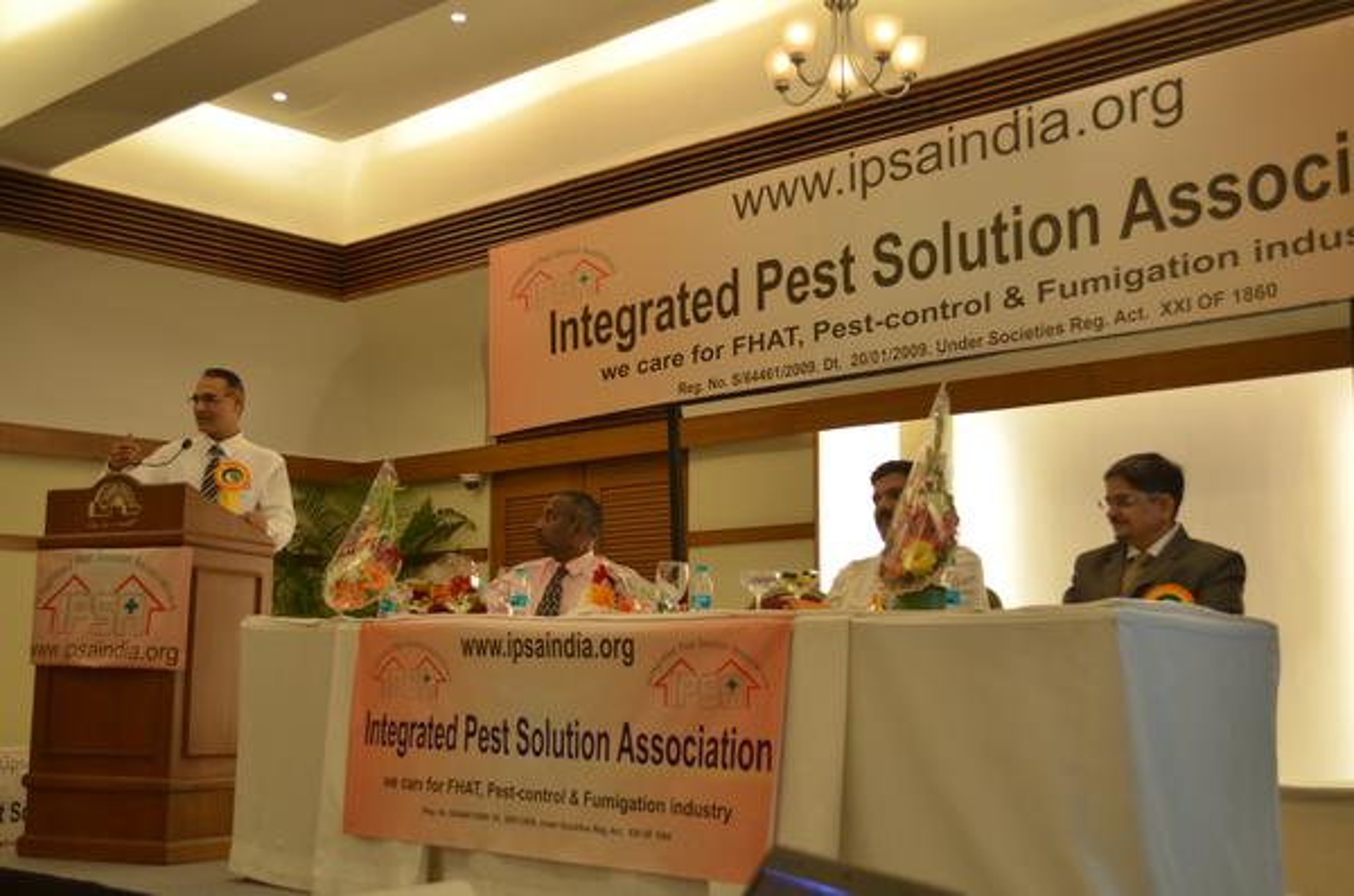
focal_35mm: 44
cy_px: 448
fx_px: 1632
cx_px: 677
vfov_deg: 30.7
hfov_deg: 45.1
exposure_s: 1/80
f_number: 4.5
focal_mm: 29
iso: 800
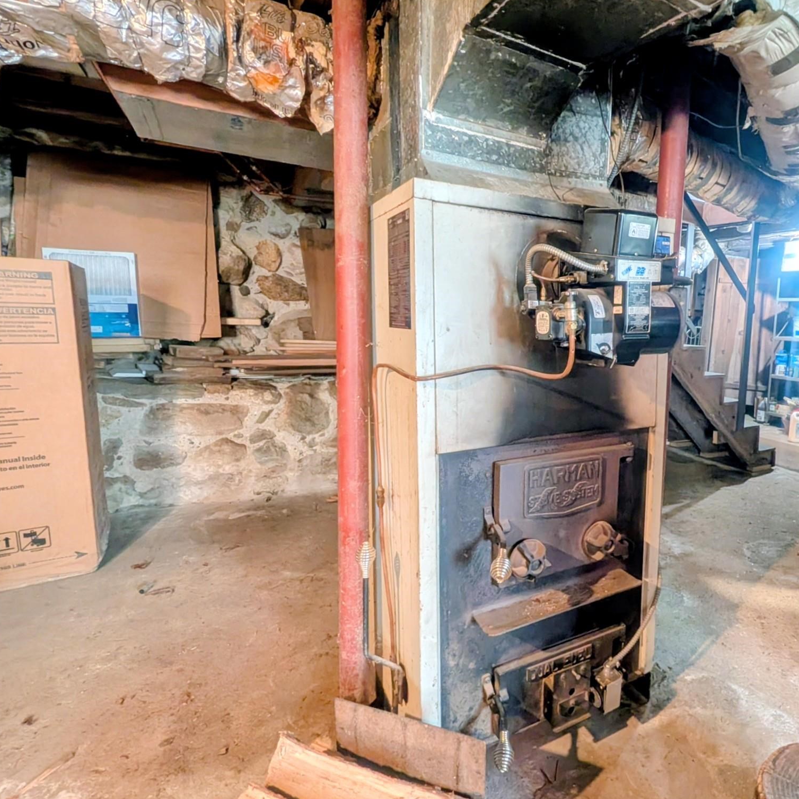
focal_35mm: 17
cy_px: 392
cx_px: 549
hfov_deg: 80.4
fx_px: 444
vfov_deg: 84.0
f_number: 1.7
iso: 471
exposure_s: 1/24
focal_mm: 2.02
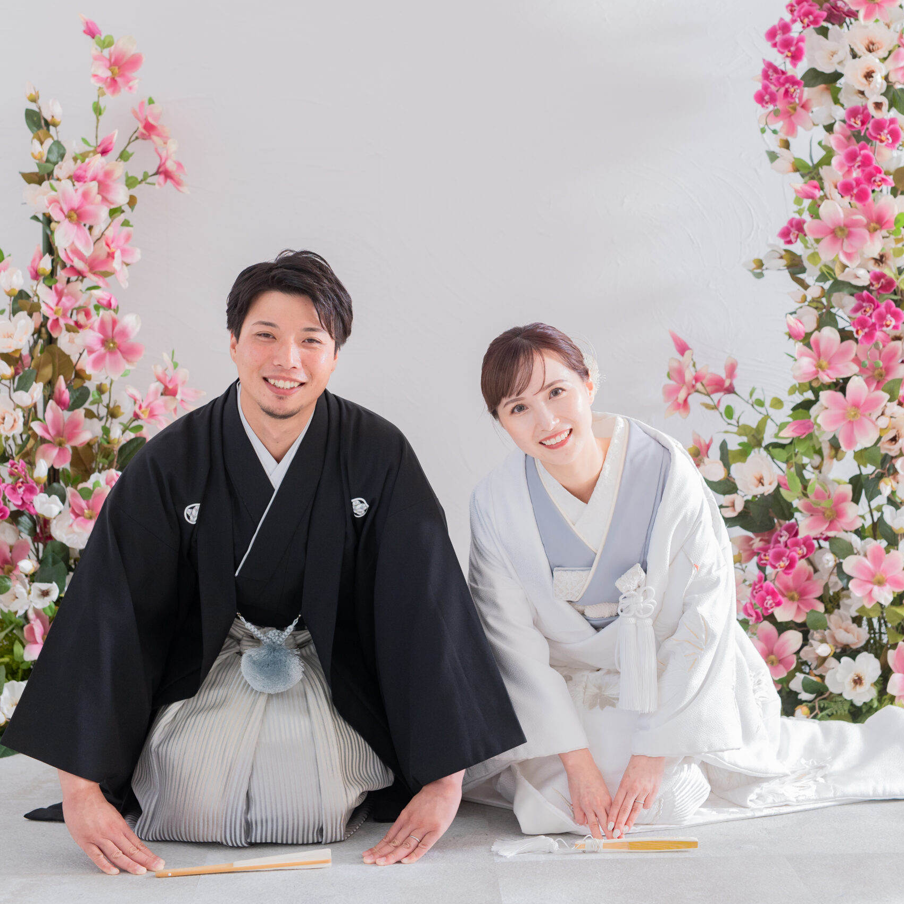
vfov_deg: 26.7
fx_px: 1891
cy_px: 301
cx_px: 453
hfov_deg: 26.9
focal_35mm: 64
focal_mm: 50
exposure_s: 1/160
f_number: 4.5
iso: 800
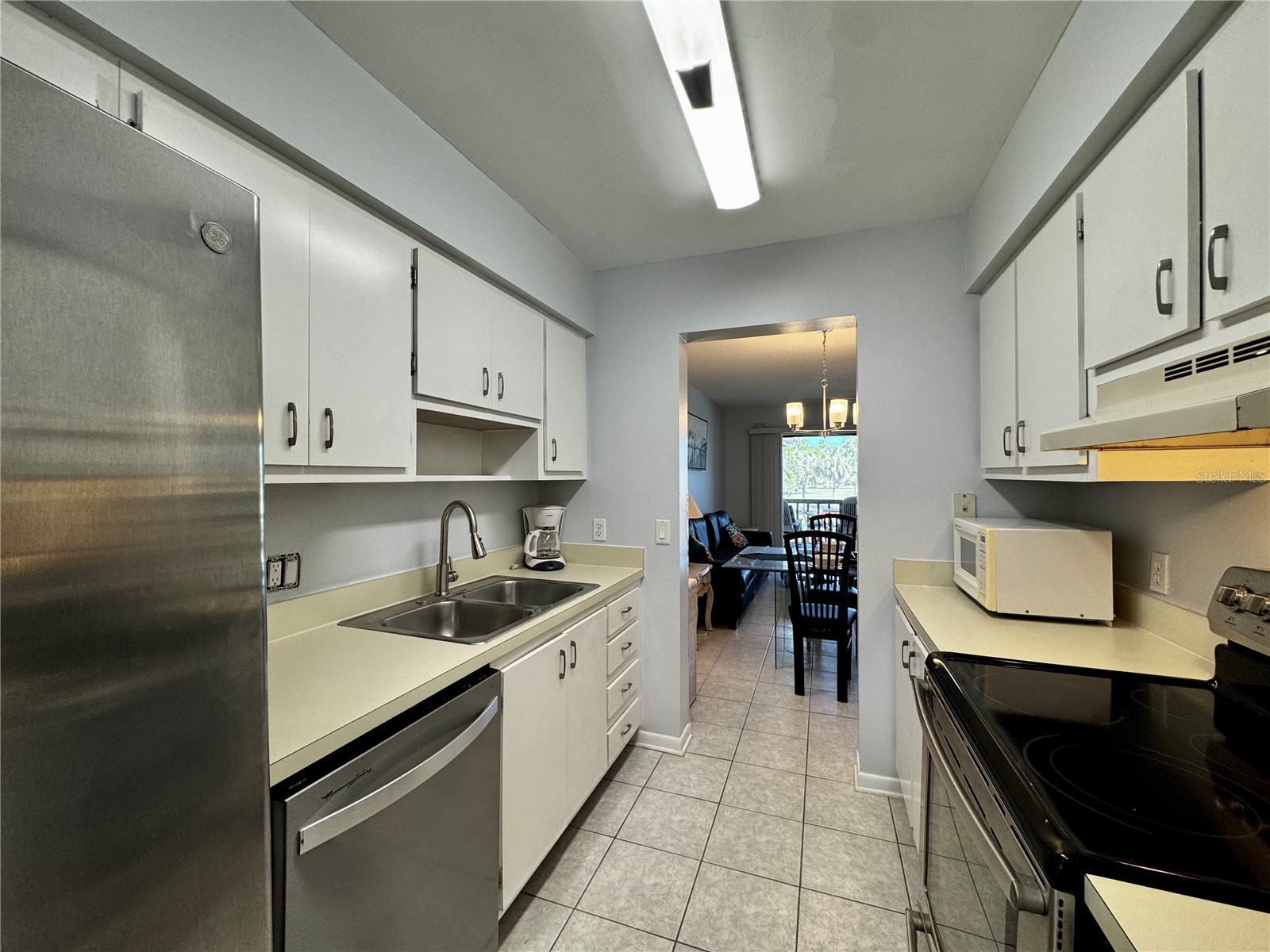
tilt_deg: -0.4
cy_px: 476
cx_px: 635
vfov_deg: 85.7
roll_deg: -0.1
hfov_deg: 102.1
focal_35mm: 14
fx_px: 514
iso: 100
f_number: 2.2
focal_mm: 2.22
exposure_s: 1/120
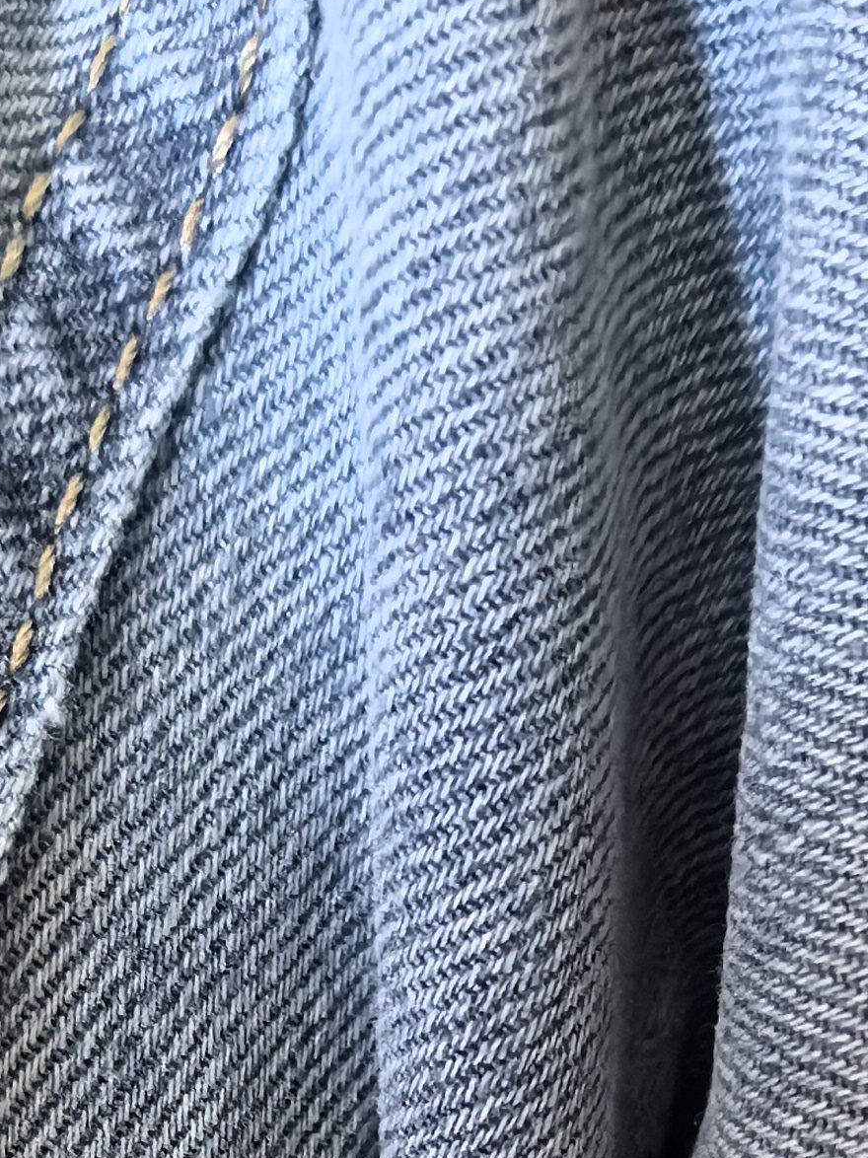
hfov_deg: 16.1
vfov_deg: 19.6
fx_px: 3077
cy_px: 1517
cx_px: 485
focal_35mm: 92
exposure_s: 1/500
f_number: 2
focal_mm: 6.35
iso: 6400
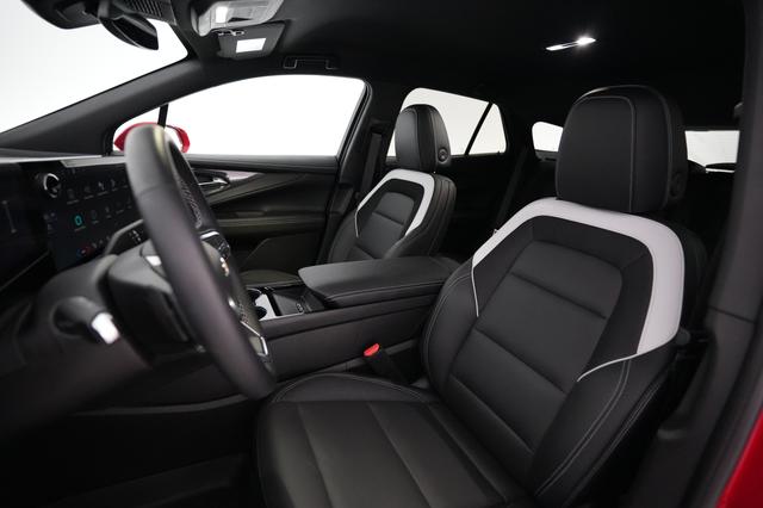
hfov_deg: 93.3
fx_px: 360
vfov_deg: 70.4
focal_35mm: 17
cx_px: 382
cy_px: 254
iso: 10000
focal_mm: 17
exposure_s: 1/250
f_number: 2.8
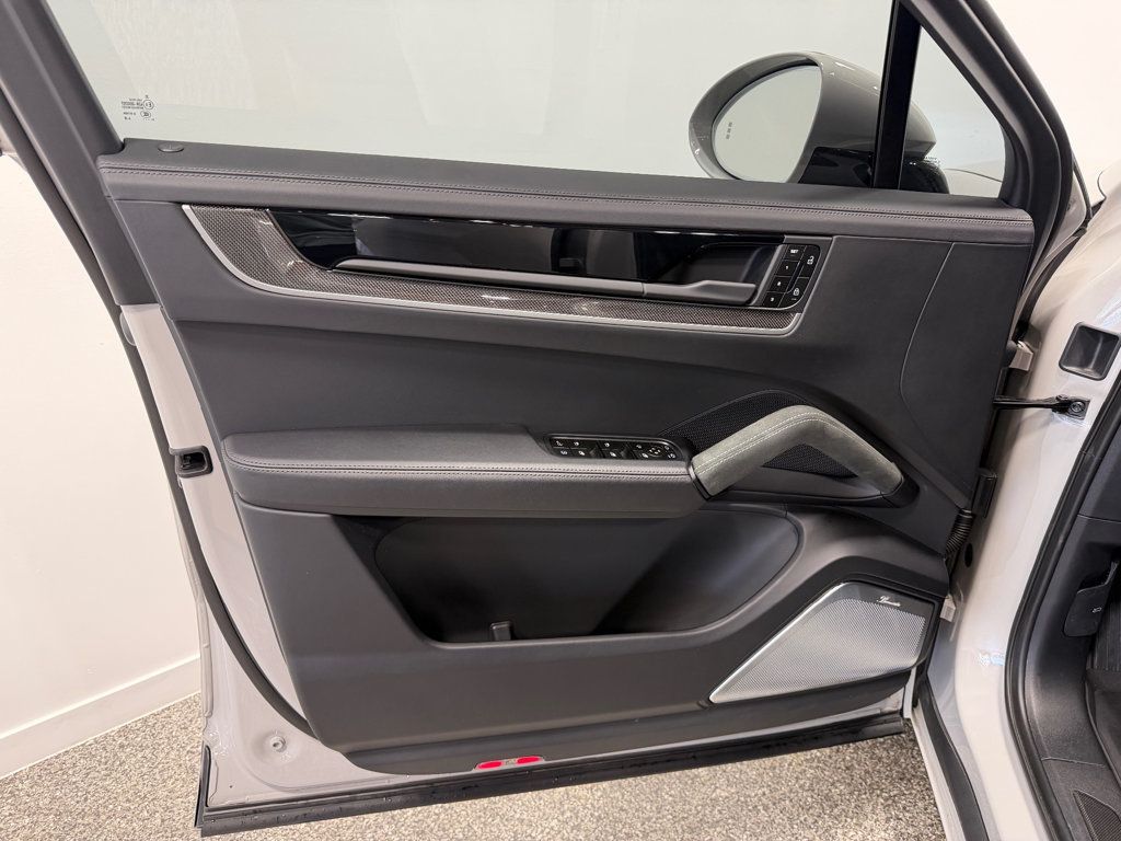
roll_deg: -0.9
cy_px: 420
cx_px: 560
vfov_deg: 56.8
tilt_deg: -23.5
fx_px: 777
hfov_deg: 71.6
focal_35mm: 24
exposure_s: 1/120
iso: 250
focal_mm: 6.76
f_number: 1.78
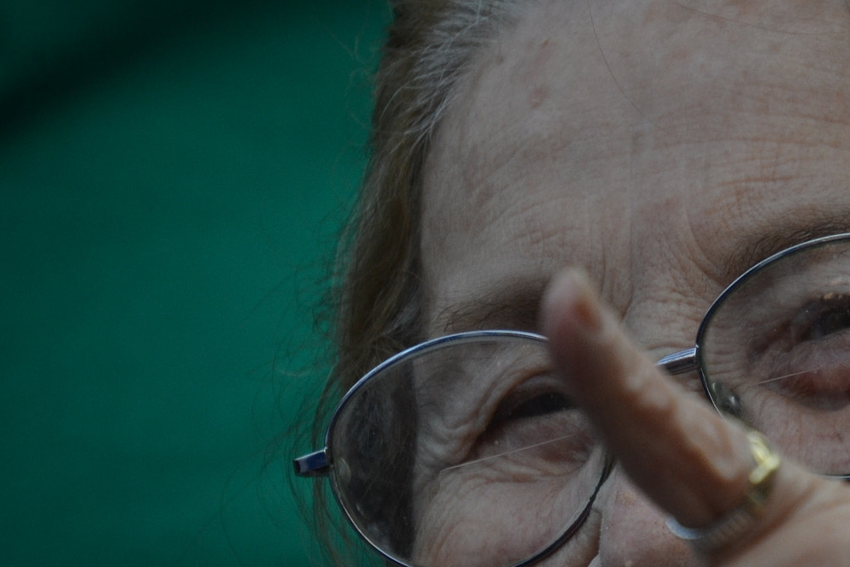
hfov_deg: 3.3
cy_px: 459
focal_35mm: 618
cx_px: 818
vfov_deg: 2.2
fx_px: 14593
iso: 400
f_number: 5.6
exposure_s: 1/500
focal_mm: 200
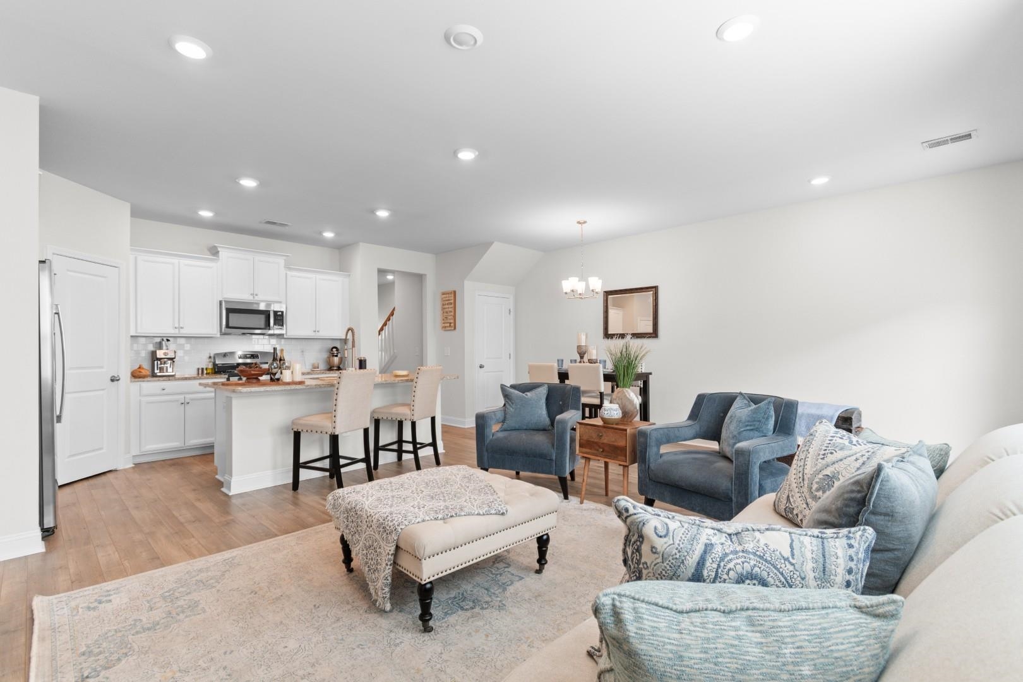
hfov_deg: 96.7
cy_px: 341
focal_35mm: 16
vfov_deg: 73.7
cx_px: 512
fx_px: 455
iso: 100
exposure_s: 1/6
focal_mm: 11
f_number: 4.8
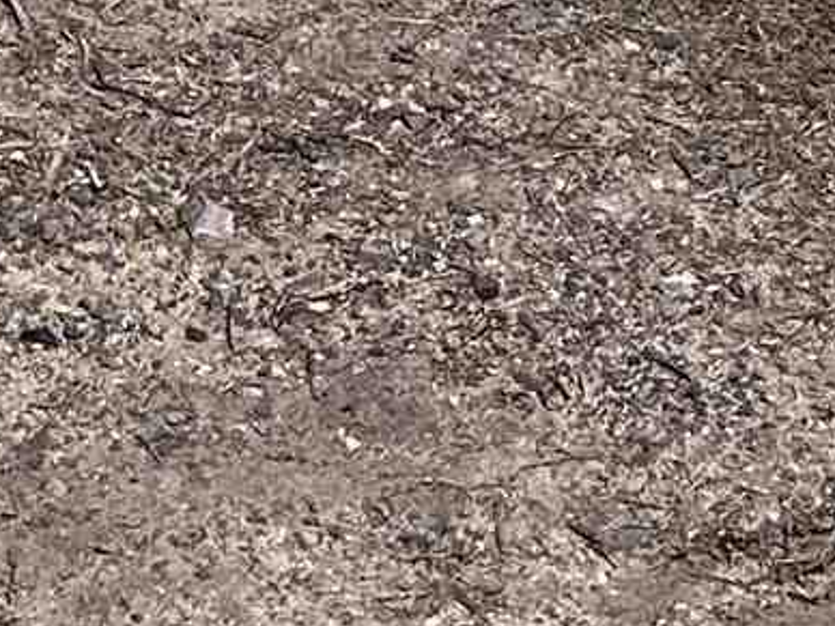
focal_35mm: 190
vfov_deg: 6.7
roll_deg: -0.7
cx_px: -101
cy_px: -1517
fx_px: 4583
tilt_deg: -6.7
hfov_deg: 10.3
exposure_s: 1/6211
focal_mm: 6.86
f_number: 1.78
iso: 80
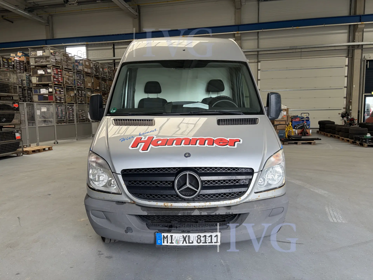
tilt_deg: -4.9
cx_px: 186
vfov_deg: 53.1
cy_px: 140
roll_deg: +0.9
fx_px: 280
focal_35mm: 26
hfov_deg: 67.3
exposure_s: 1/136
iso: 50
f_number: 1.6
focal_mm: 5.96
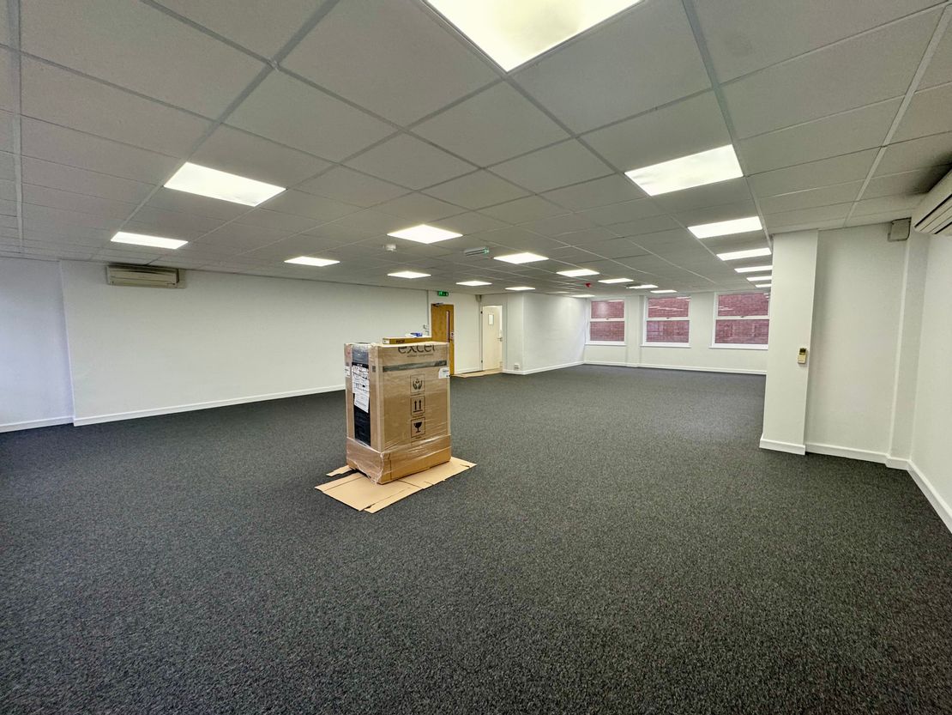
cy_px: 358
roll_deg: +0.6
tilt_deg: -4.7
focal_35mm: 14
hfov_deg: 102.1
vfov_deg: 85.7
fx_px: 385
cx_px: 476
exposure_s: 1/100
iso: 160
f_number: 2.2
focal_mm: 2.22
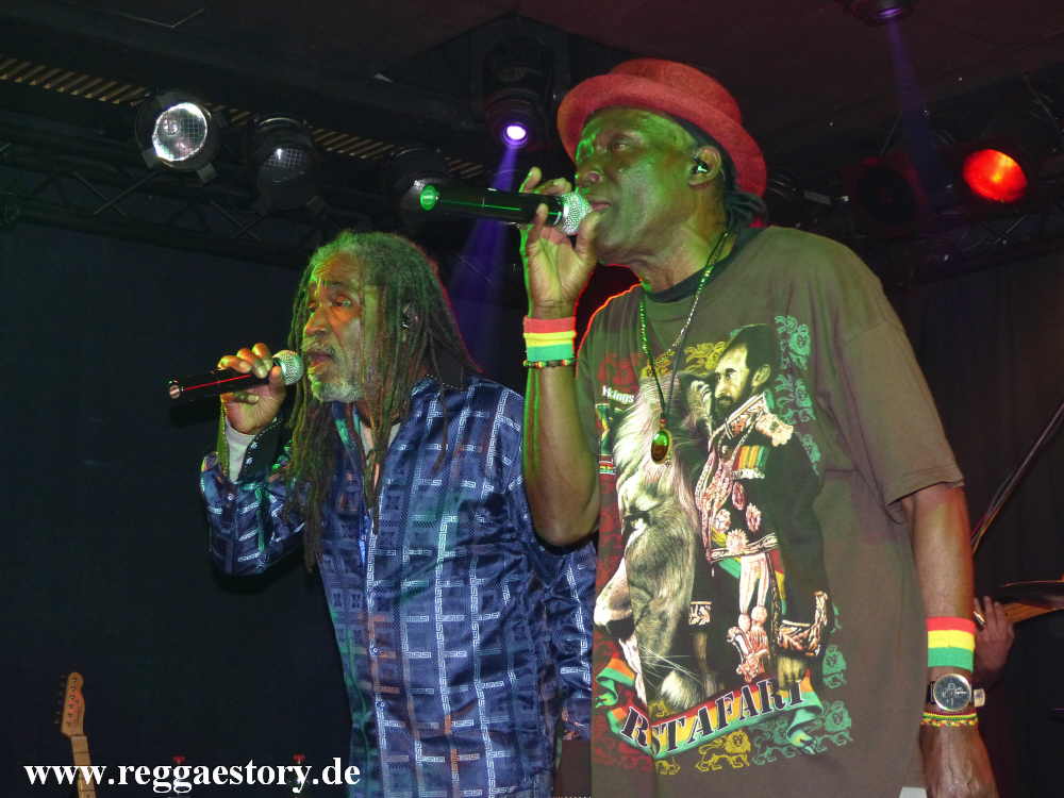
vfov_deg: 23.3
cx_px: 532
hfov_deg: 30.7
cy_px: 399
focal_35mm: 63
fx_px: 1936
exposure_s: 1/60
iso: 400
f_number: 2.8
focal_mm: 11.4
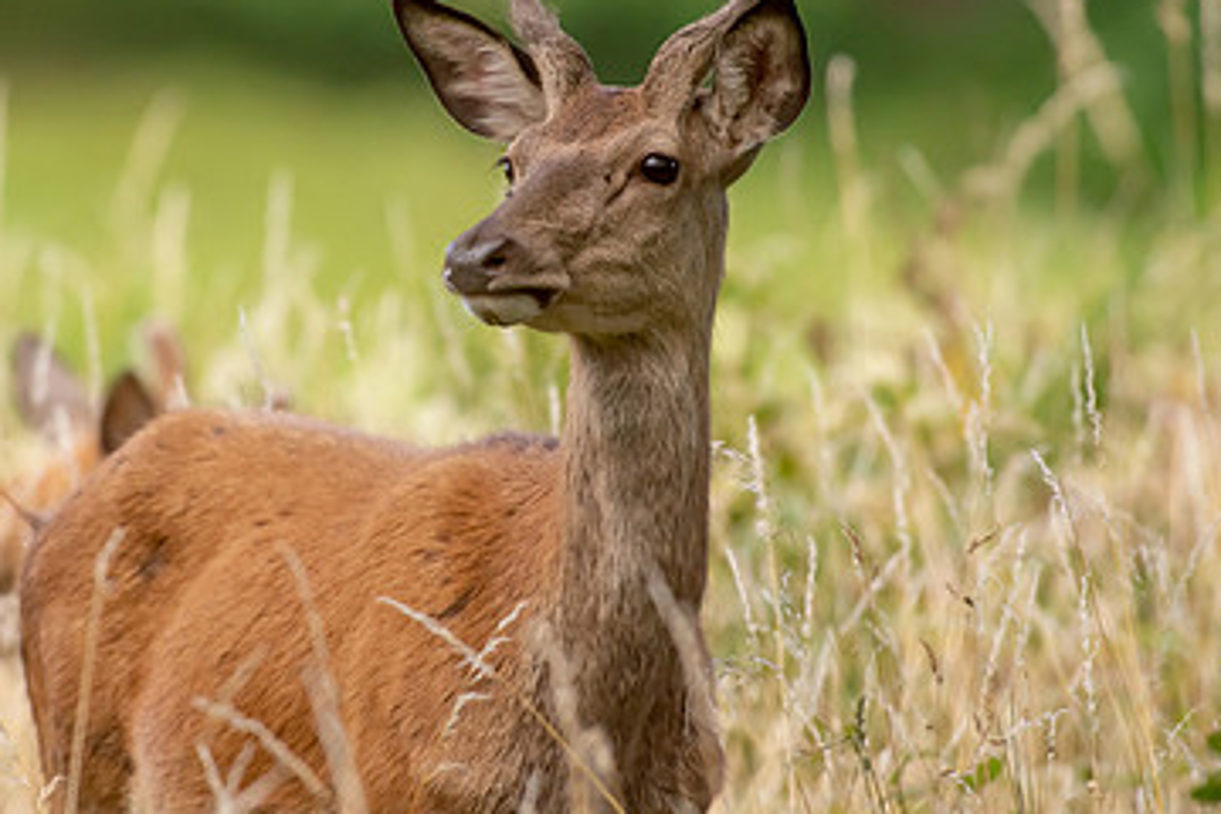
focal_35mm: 966
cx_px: 465
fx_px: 32761
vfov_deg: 1.4
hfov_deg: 2.1
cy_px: 309
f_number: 5.6
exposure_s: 1/2000
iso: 640
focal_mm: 600
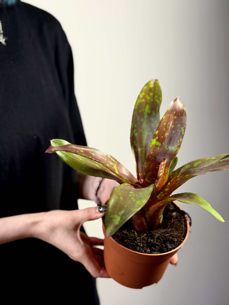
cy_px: 152
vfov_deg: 39.7
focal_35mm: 48
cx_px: 114
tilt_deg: -13.5
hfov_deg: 30.3
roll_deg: -1.6
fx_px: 423
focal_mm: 6.76
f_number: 1.78
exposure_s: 1/121
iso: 100
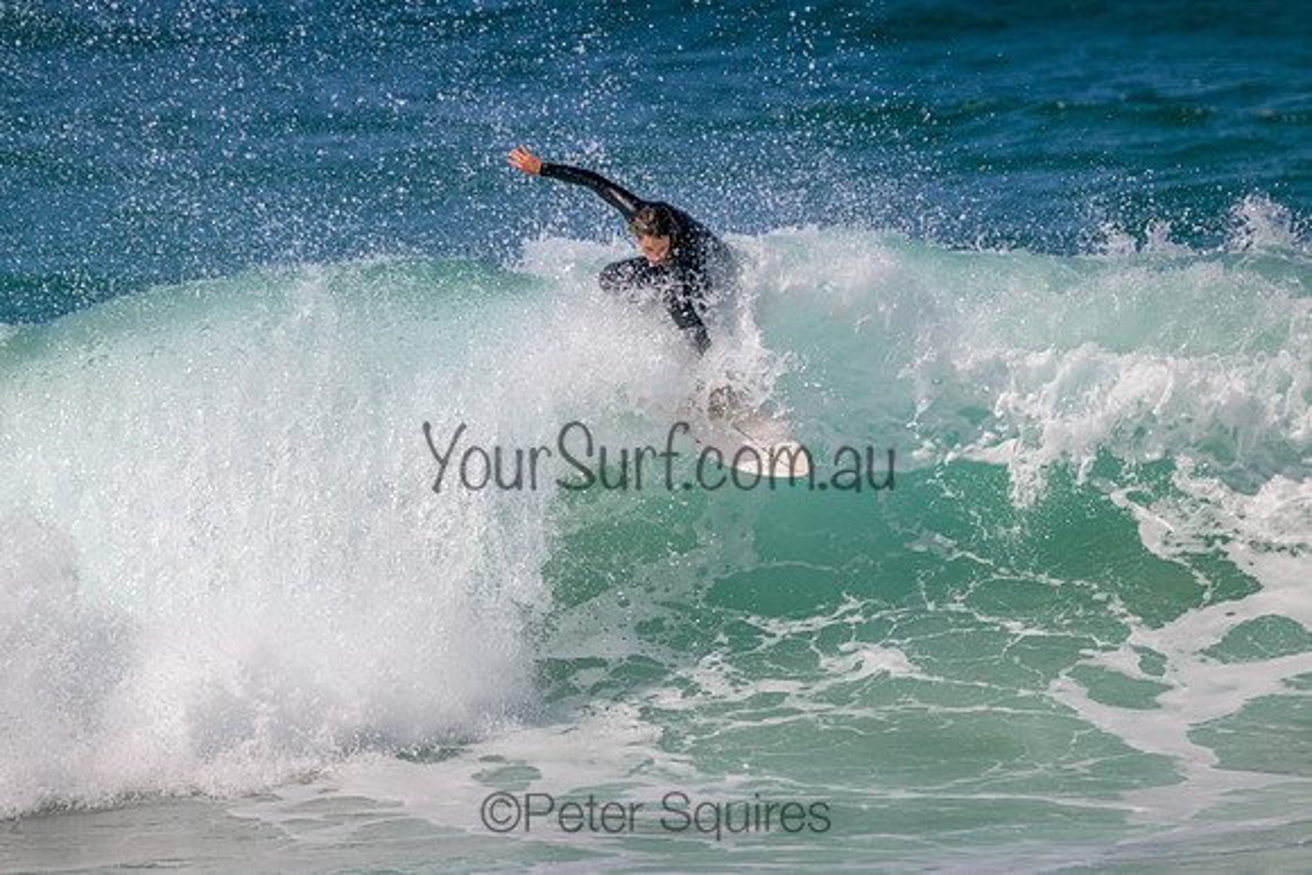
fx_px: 29161
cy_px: 438
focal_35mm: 800
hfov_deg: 2.6
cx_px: 656
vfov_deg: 1.7
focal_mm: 800
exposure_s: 1/1600
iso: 450
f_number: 11
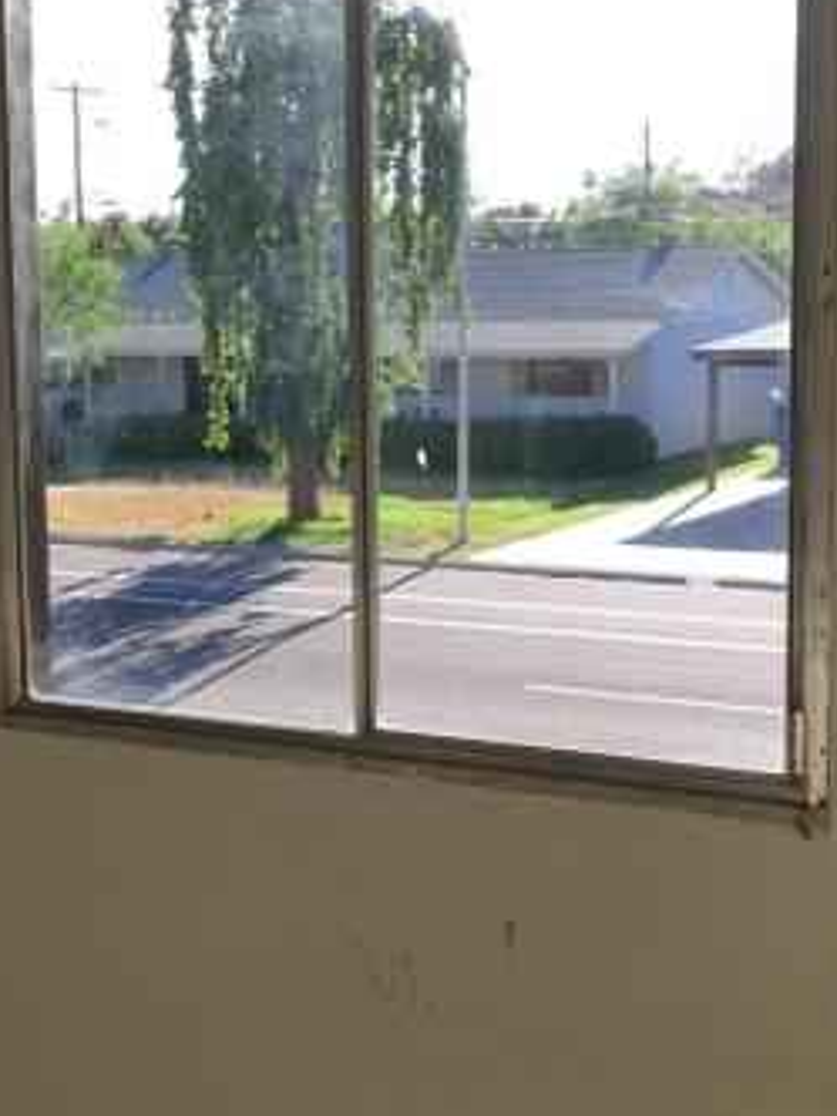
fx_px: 2160
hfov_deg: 21.5
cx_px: 121
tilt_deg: -6.5
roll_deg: +1.8
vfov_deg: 29.0
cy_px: 545
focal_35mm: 67
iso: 25
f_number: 2.2
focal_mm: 4.15
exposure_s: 1/420
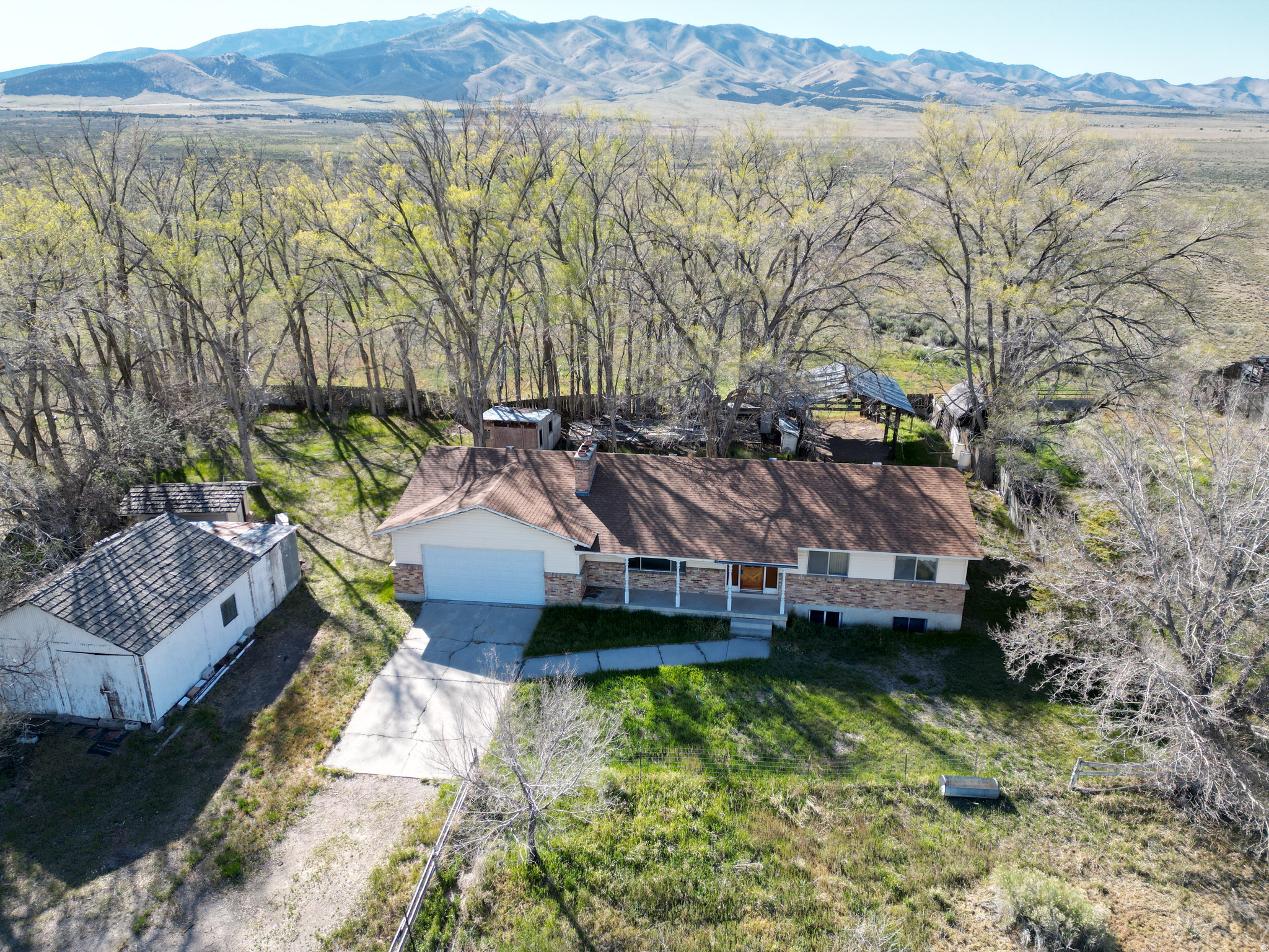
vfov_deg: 56.8
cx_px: 634
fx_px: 880
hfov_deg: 71.6
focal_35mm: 24
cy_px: 476
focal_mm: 6.72
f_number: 1.7
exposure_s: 1/1600
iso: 200
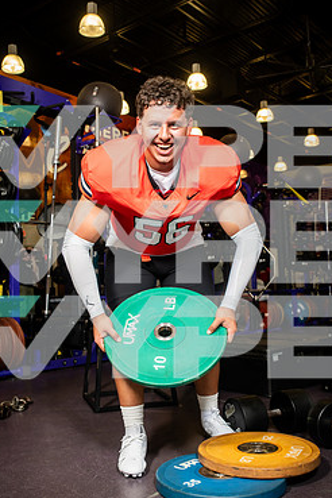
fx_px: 539
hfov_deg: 34.2
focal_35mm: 39
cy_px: 243
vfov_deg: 49.5
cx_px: 161
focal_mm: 32
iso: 500
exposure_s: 1/250
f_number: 5.6
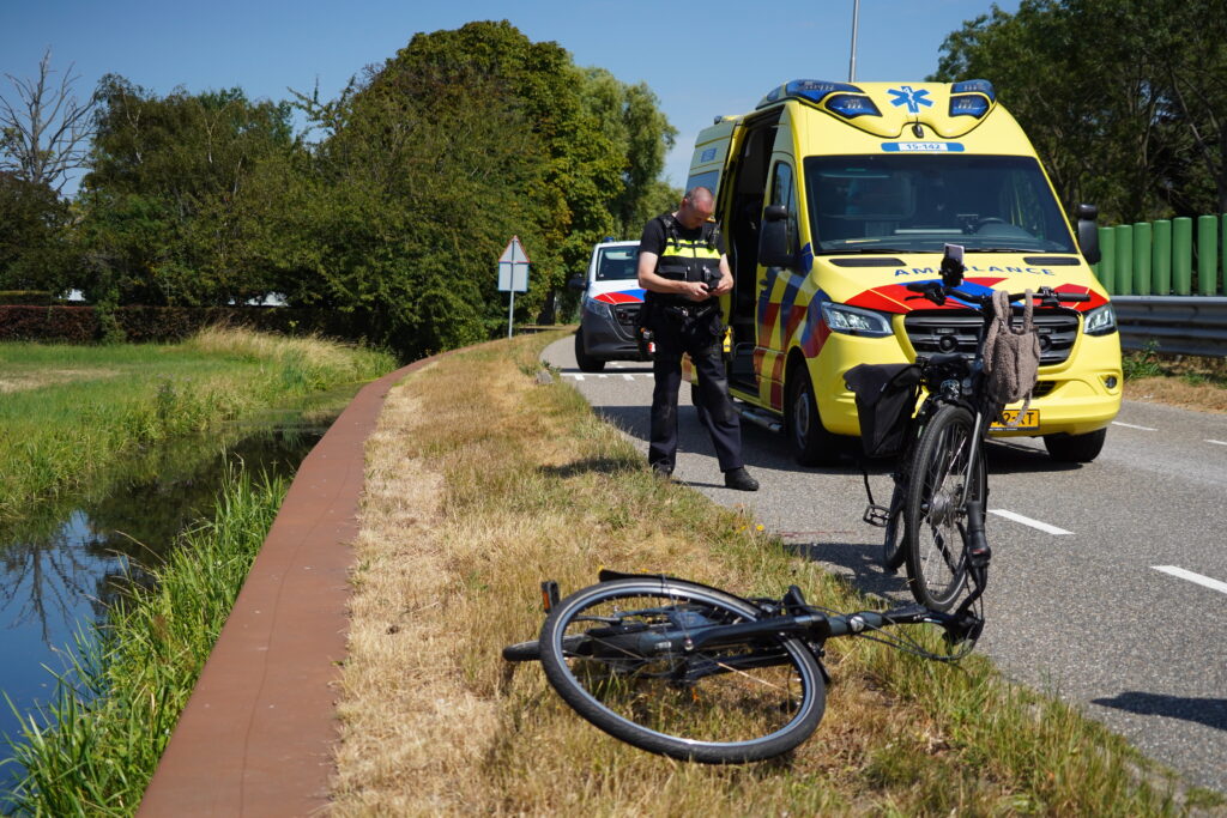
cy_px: 409
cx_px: 614
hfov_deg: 43.6
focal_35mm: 45
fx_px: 1534
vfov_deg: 29.9
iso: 1000
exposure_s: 1/5000
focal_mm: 45
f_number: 4.5
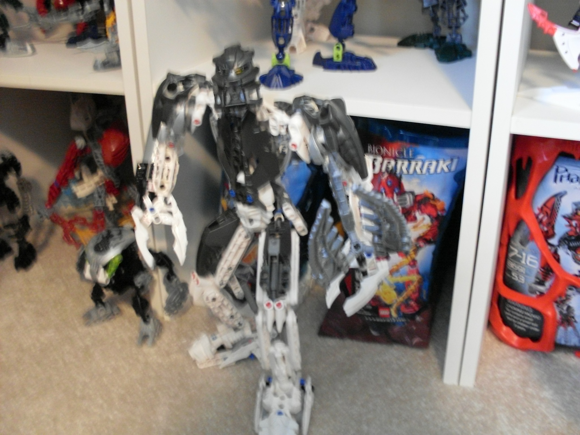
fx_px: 637
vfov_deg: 37.7
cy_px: 218
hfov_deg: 49.0
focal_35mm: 38
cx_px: 290
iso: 400
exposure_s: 1/15
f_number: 2.8
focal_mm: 6.3
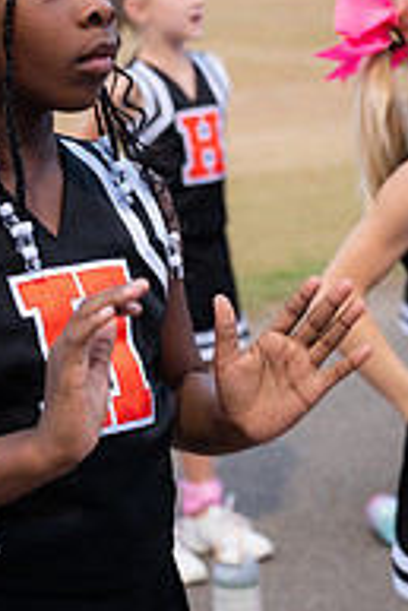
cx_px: 100
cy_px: 288
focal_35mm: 114
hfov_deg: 12.0
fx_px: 1934
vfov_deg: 17.9
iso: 1250
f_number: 4
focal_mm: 49
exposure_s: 1/400
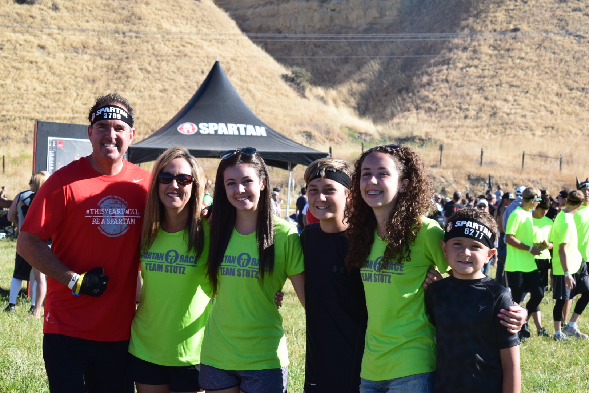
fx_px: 1350
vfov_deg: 16.6
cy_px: 196
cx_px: 294
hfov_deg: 24.6
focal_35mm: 82
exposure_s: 1/320
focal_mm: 55
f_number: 10
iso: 400
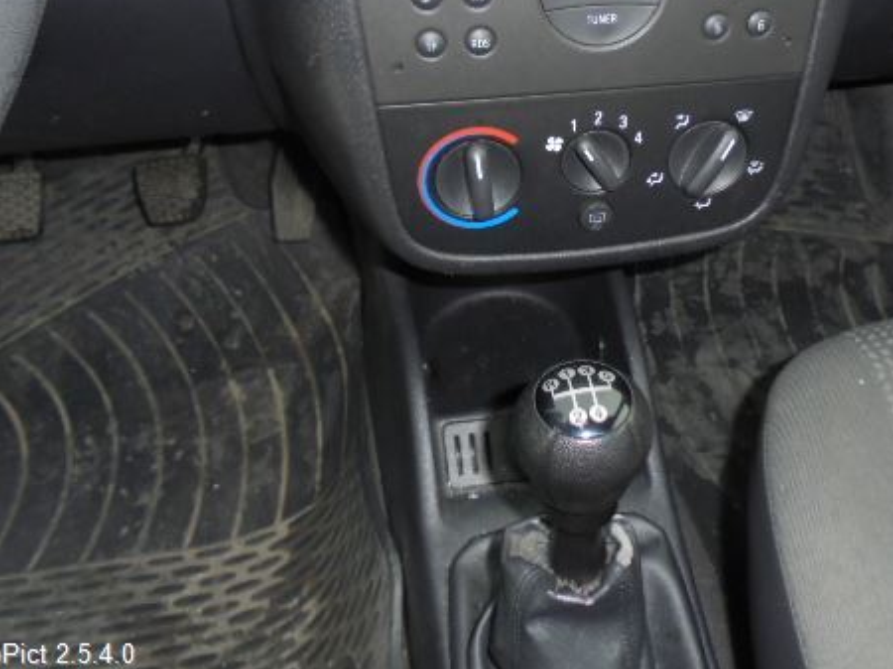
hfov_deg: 49.6
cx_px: 570
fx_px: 954
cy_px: 199
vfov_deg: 38.0
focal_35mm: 37
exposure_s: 1/30
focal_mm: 4.6
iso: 200
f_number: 3.5
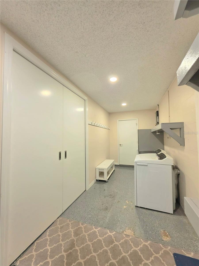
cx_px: 100
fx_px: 100
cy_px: 133
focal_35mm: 13
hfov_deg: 89.9
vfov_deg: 106.2
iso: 160
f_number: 1.9
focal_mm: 2.2
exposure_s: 1/60.2
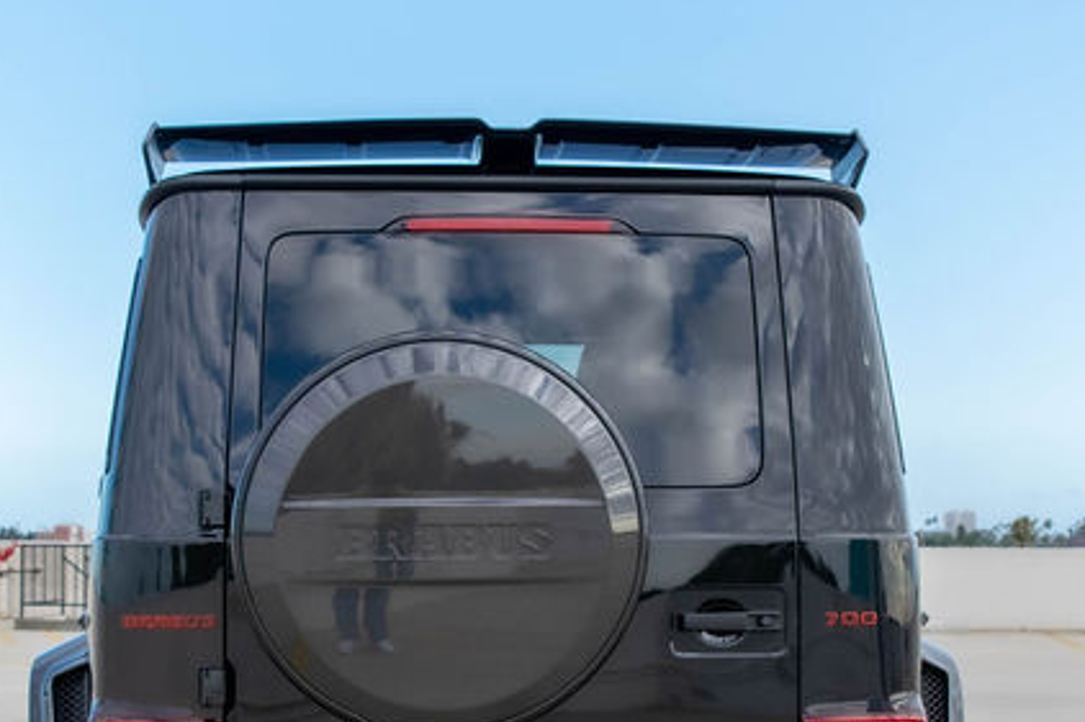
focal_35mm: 82
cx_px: 517
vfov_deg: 16.6
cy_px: 523
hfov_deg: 24.8
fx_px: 2470
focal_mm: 22
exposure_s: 1/1000
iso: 400
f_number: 4.5
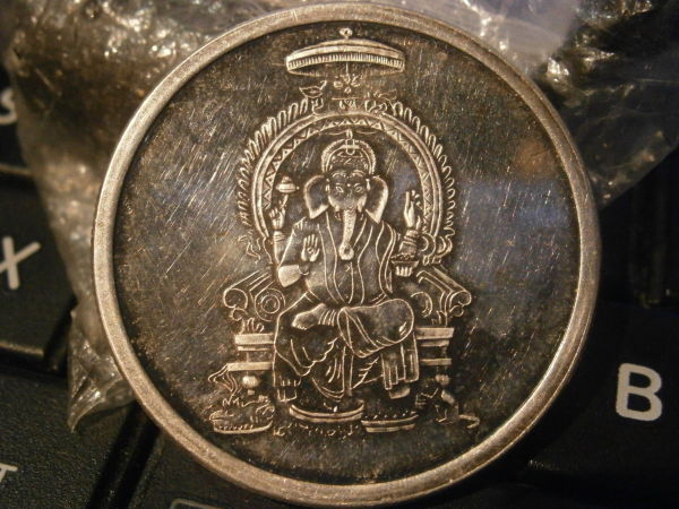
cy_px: 254
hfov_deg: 40.4
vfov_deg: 30.9
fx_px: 922
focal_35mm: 47
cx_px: 340
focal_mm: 8.3
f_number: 3.4
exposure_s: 1/50
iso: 800
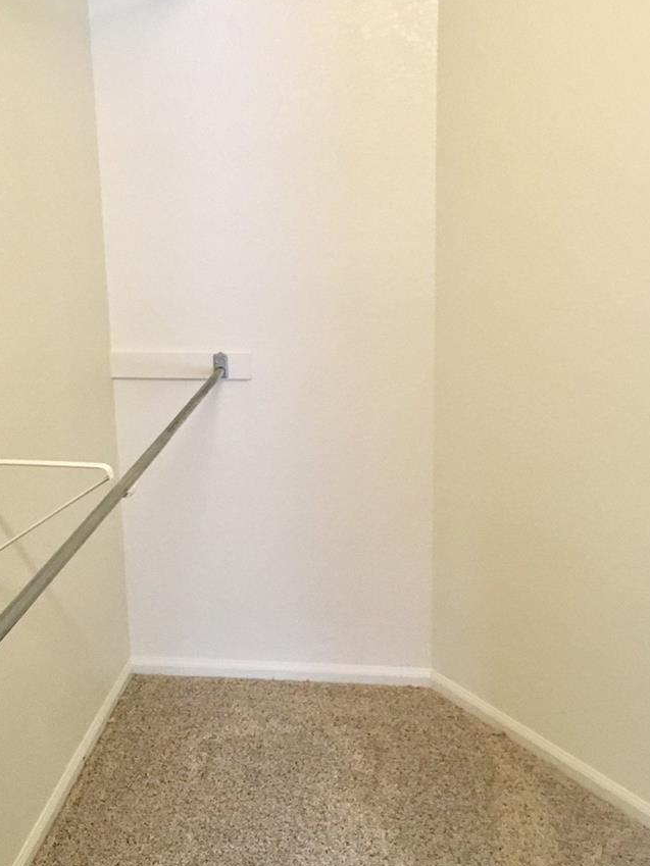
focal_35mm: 41
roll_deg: +2.1
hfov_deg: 35.1
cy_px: 389
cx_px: 308
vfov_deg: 45.7
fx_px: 1026
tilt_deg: -14.9
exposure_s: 1/30
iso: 125
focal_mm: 4.15
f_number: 2.2
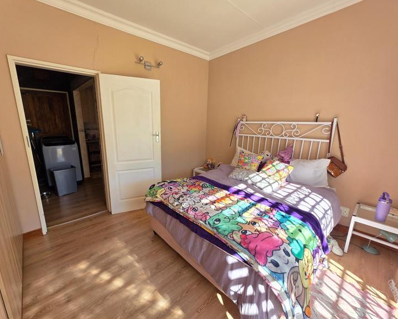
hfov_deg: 100.6
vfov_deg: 88.0
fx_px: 165
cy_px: 163
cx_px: 186
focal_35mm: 14
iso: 40
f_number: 1.9
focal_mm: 2.2
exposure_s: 1/100
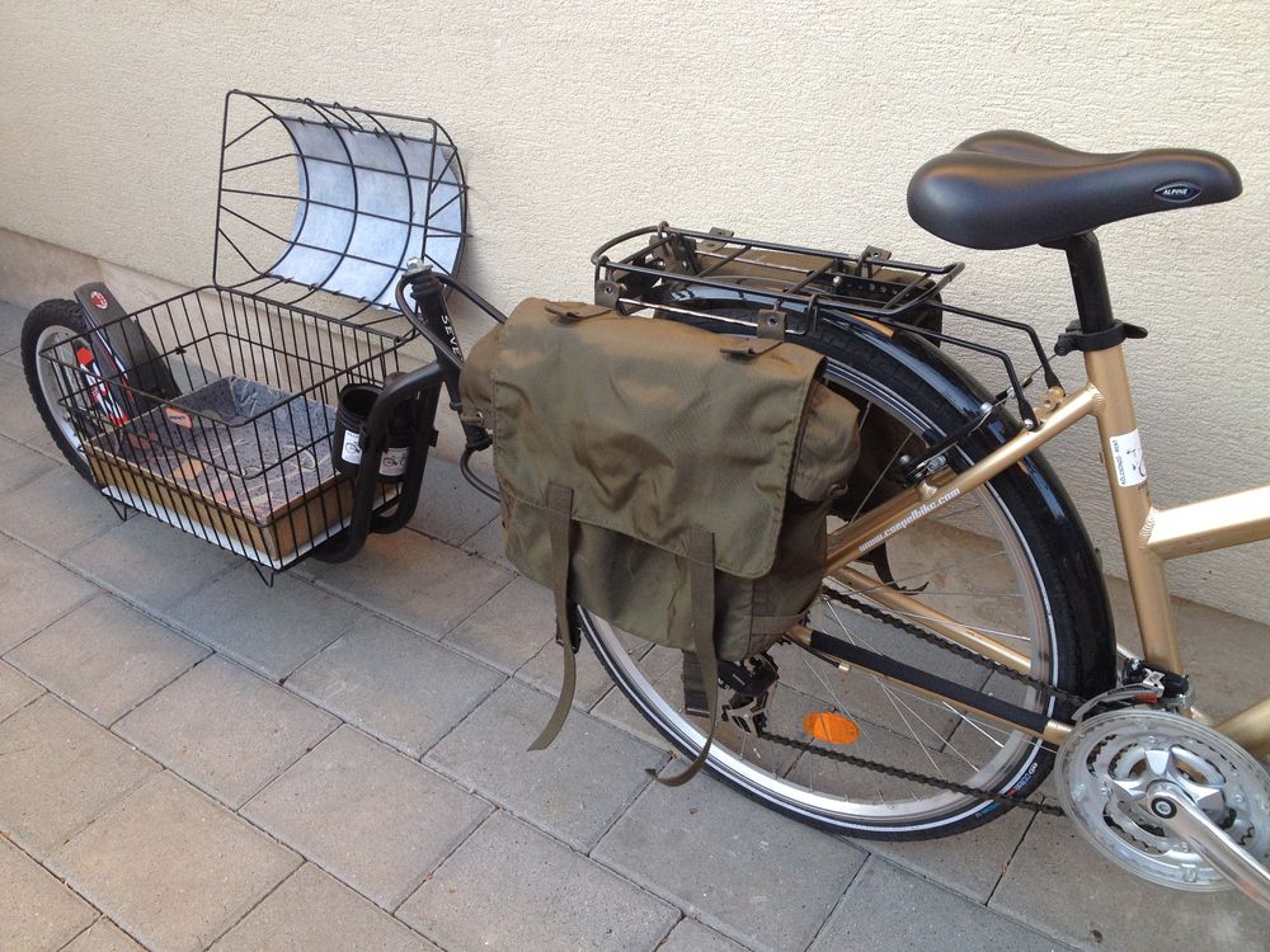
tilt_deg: -33.5
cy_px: 476
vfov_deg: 40.7
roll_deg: +3.8
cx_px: 635
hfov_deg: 52.6
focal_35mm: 35
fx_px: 1284
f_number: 2.4
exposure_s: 1/120
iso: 64
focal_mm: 4.28
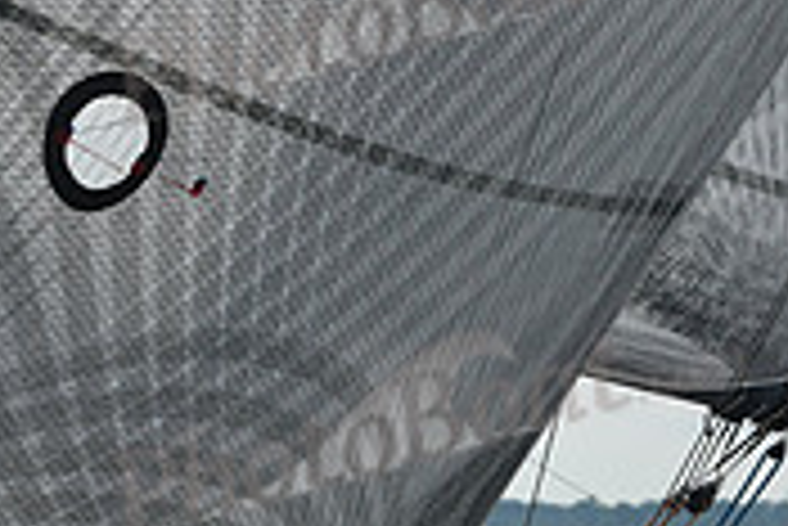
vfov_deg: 3.5
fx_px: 8719
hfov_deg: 5.2
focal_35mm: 398
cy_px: 722
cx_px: -117
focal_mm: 120
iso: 400
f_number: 10
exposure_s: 1/800
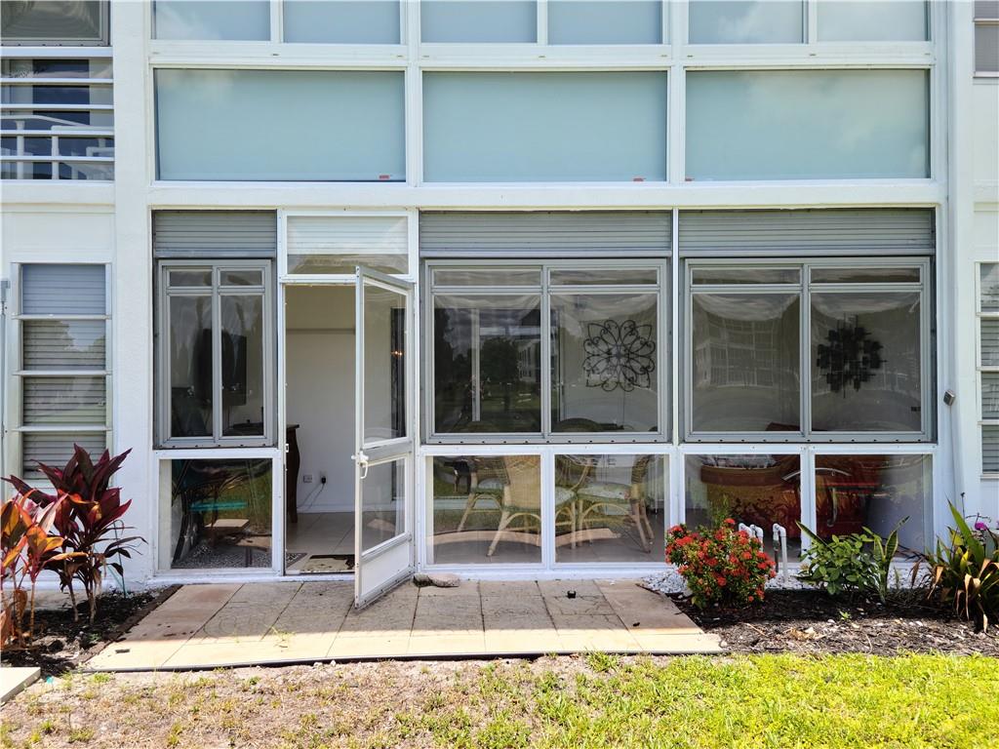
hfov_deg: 63.4
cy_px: 374
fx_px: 808
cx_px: 500
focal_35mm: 28
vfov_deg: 49.7
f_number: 2
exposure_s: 1/330
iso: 25
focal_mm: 5.9
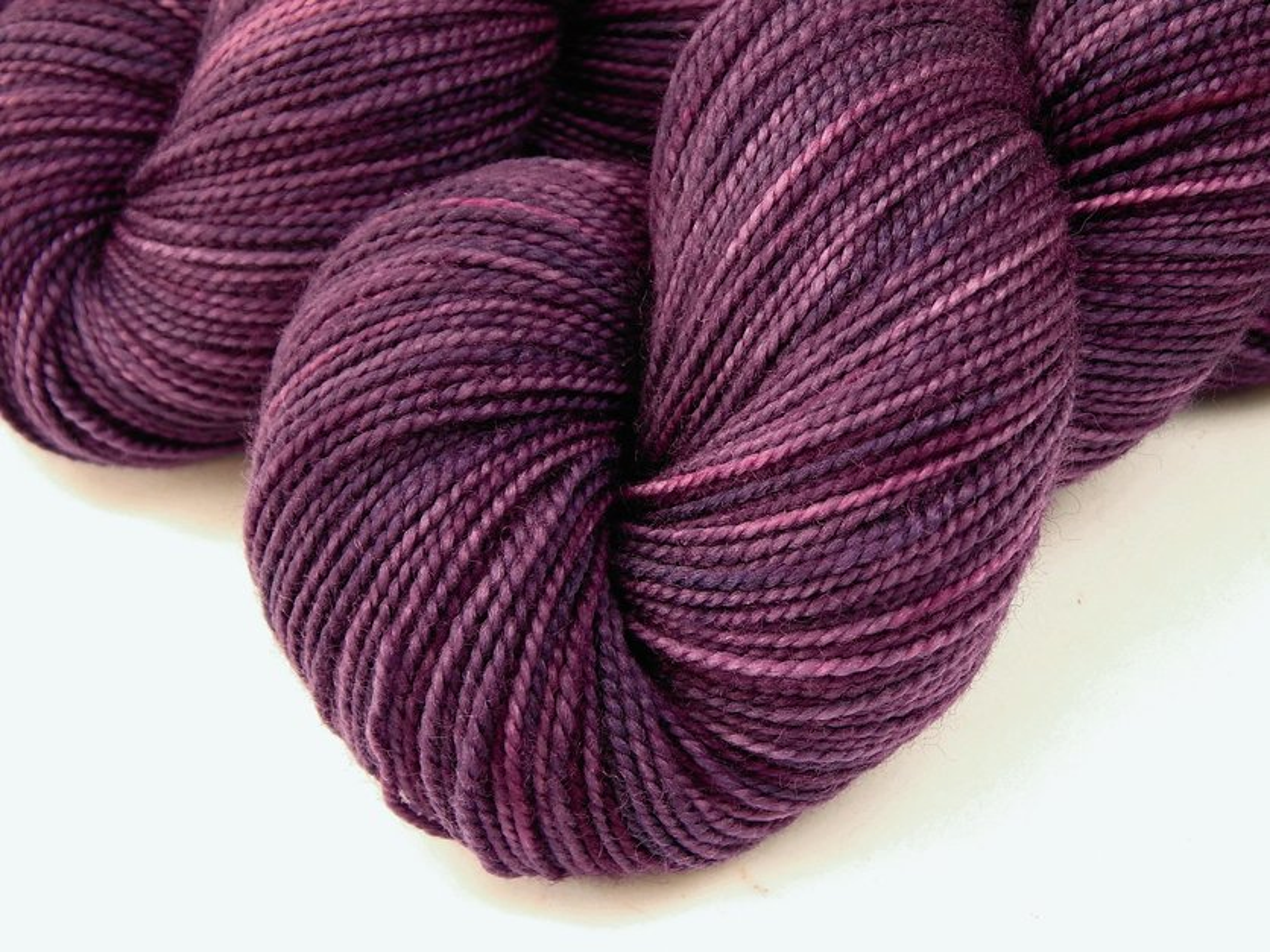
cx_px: 635
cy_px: 476
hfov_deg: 31.7
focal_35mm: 61
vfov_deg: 24.0
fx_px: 2238
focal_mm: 10.9
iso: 125
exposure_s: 1/15
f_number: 4
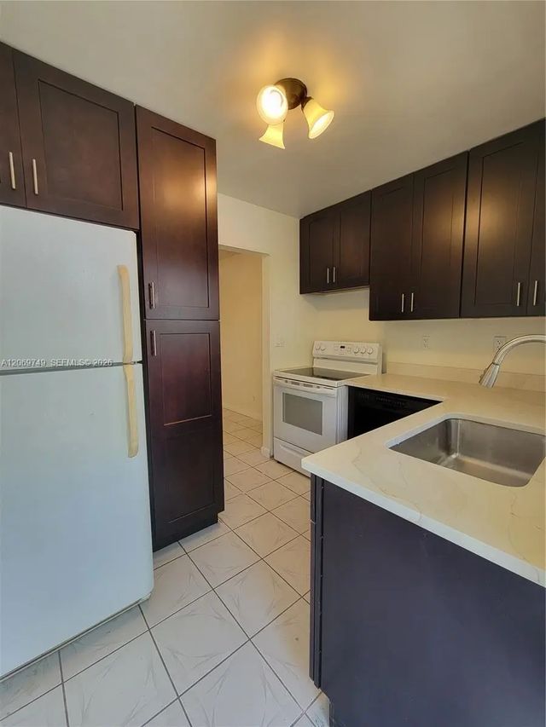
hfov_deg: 89.9
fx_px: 273
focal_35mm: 13
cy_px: 364
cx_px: 273
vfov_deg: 106.2
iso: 80
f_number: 2.2
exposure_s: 1/60
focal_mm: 2.2
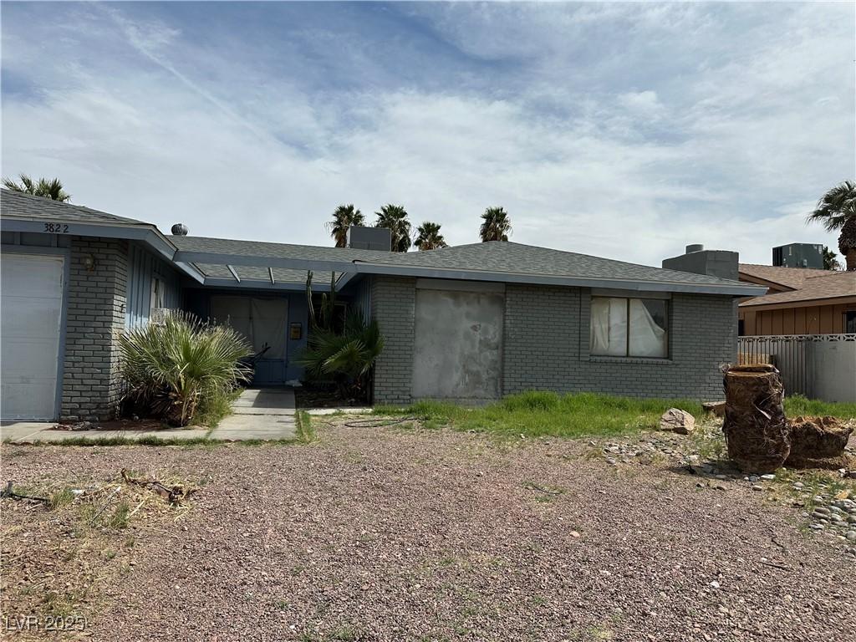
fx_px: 593
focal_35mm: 24
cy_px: 321
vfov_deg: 56.8
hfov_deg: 71.6
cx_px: 428
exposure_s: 1/8197
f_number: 1.78
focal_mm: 6.86
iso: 80
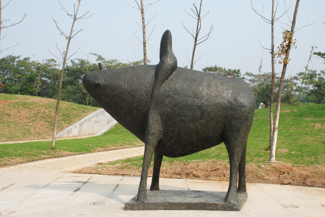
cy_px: 107
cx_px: 165
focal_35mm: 48
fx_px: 429
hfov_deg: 41.5
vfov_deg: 28.4
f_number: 11
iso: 100
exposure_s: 1/125
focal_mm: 31
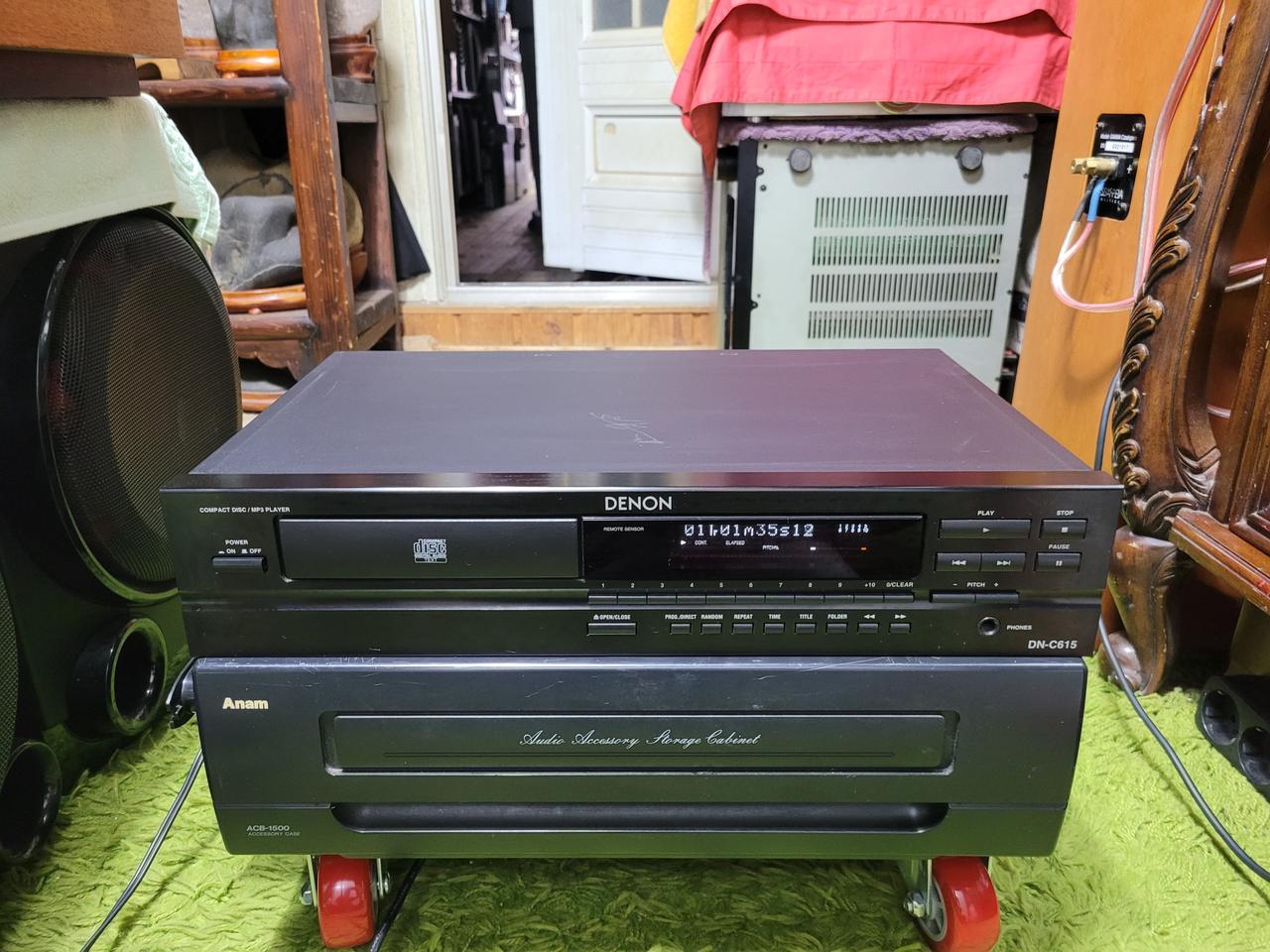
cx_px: 635
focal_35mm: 26
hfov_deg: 67.3
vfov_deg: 53.1
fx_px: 954
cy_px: 476
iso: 500
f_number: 1.8
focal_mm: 5.4
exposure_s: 1/40
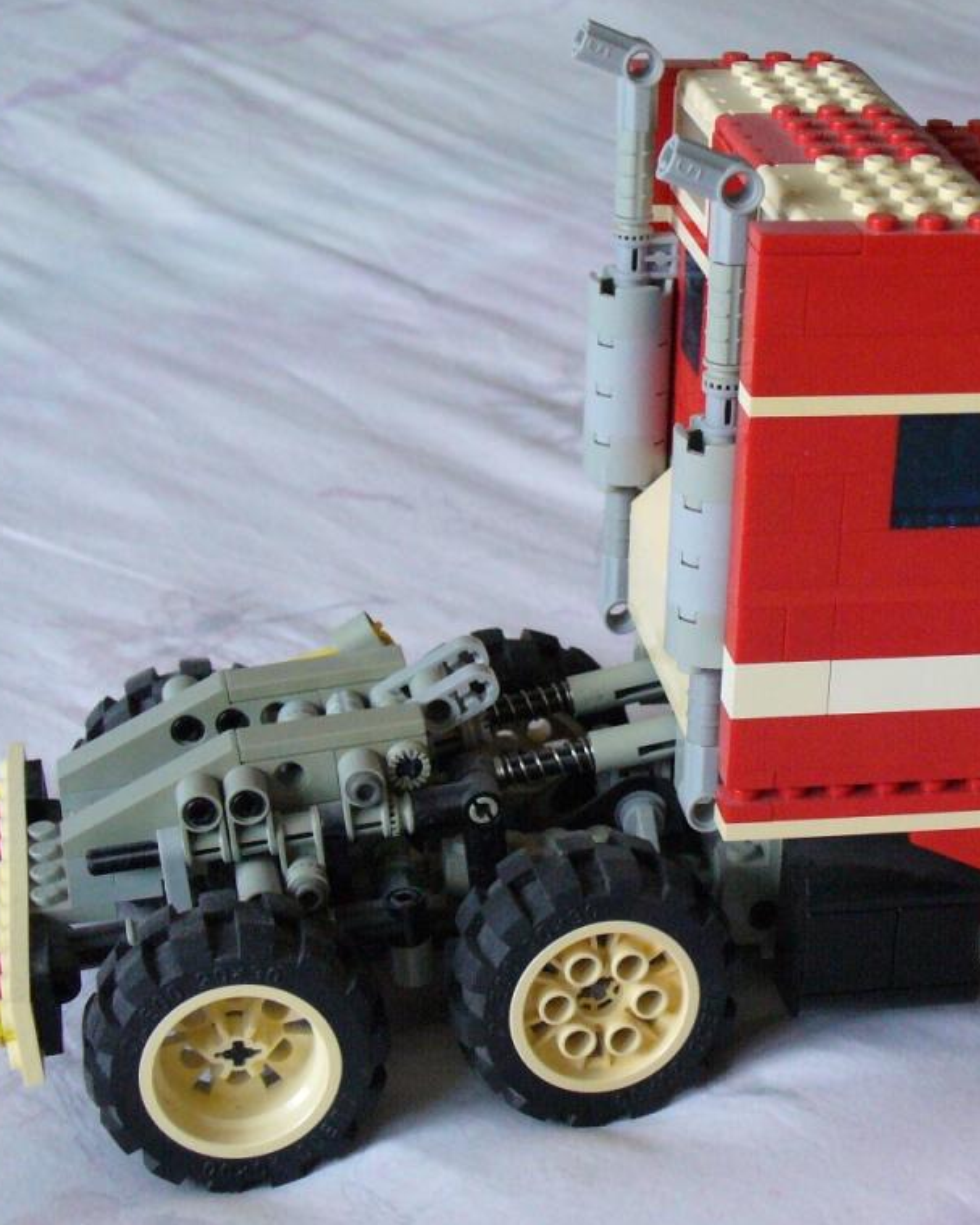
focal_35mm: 79
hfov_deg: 19.3
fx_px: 2865
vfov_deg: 24.1
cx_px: 752
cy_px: 610
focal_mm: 9.9
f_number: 3.1
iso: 400
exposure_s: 1/30
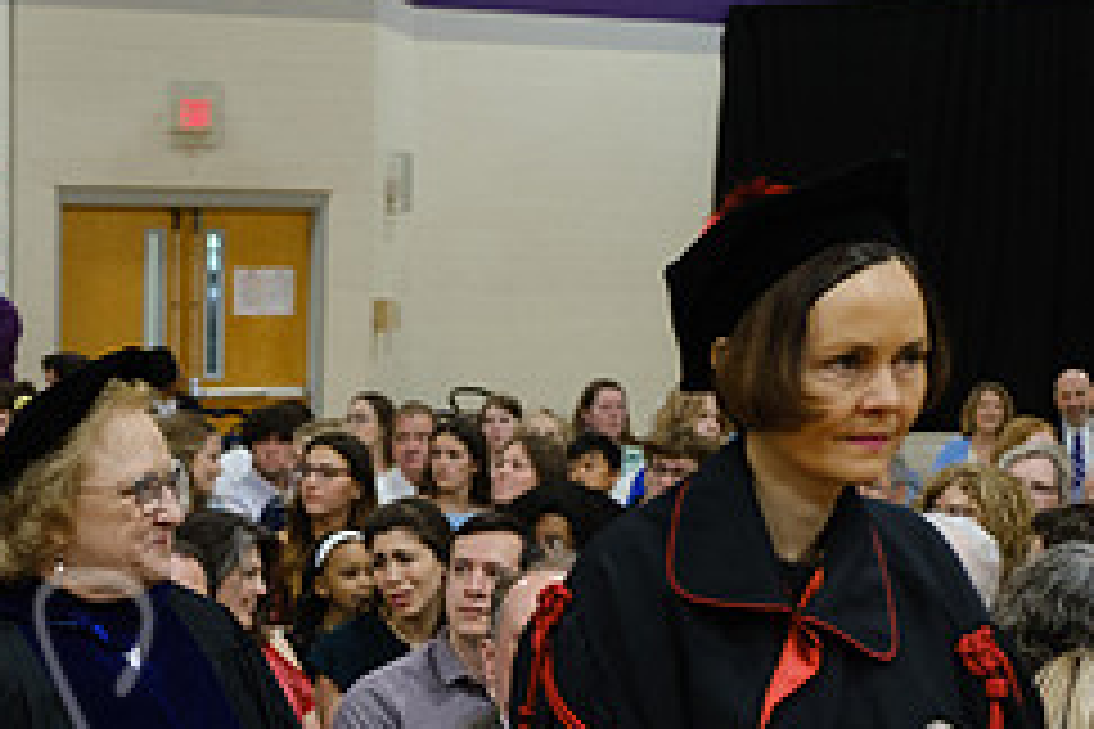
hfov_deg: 20.2
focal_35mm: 98
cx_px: 18
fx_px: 2978
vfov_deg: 13.7
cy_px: 776
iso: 1250
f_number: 3.2
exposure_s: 1/100
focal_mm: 27.4
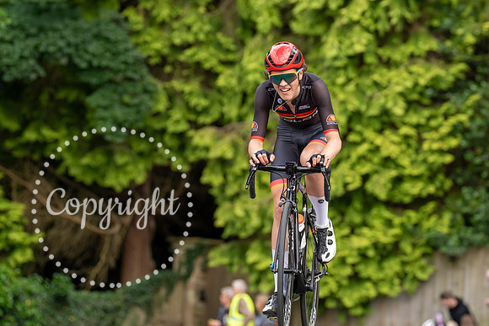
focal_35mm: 254
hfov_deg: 8.1
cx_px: 299
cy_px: 90
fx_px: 3449
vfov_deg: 5.4
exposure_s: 1/800
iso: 400
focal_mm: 175
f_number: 4
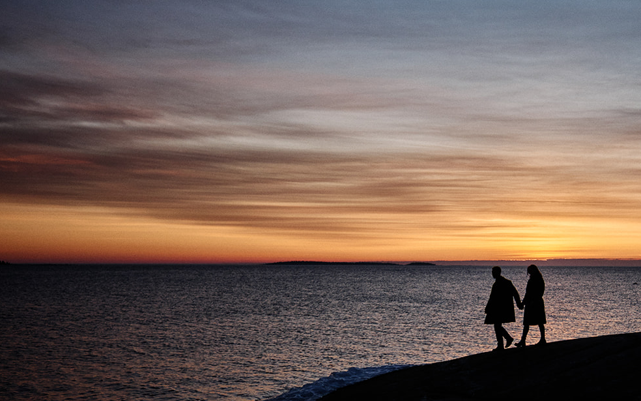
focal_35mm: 58
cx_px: 507
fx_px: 1013
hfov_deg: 34.1
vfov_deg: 22.2
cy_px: 296
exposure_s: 1/4000
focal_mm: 23
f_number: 1.4
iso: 125
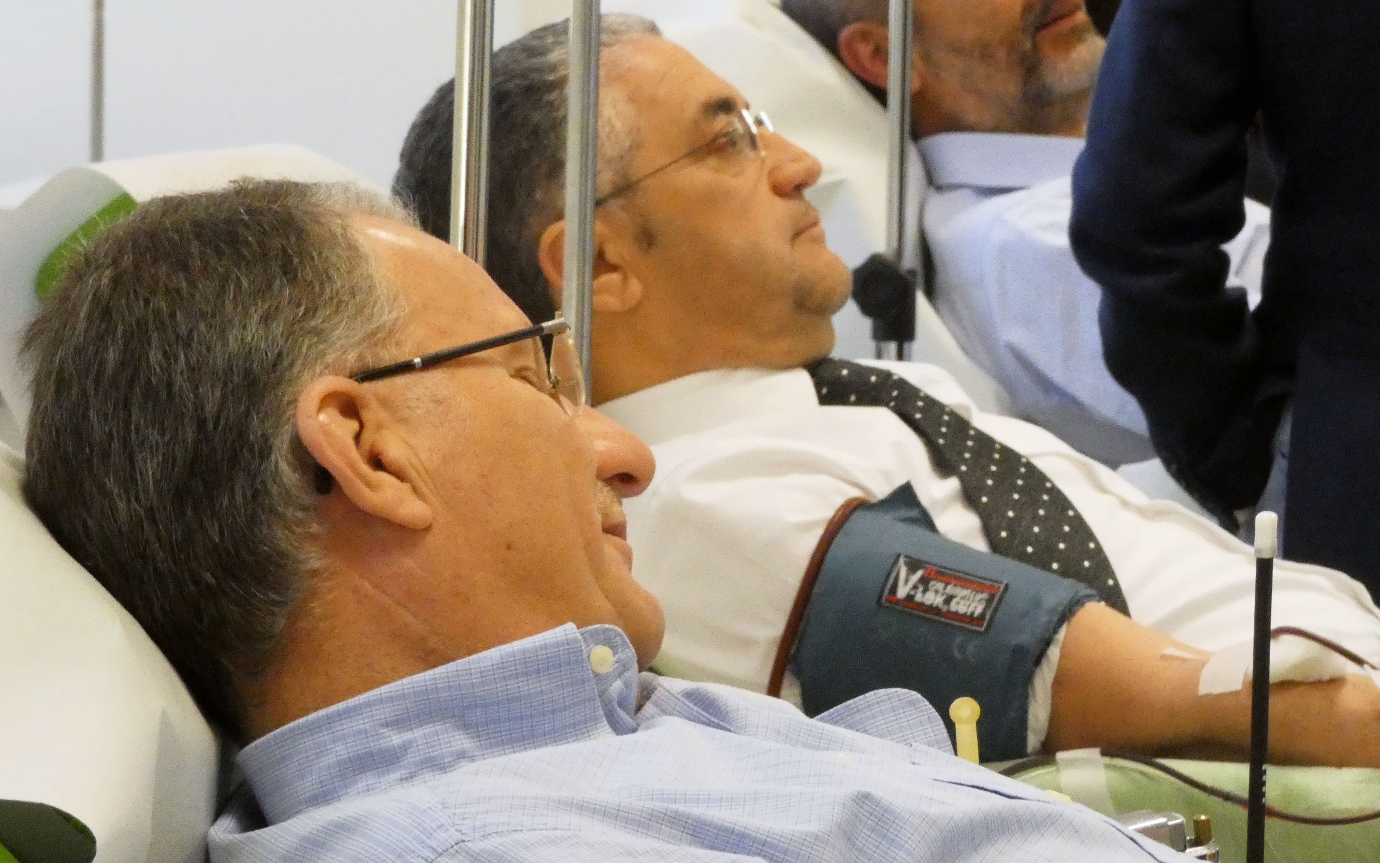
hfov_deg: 8.6
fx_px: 9177
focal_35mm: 244
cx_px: 792
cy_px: 251
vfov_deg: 5.4
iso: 1000
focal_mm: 32.7
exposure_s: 1/80
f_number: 5.5
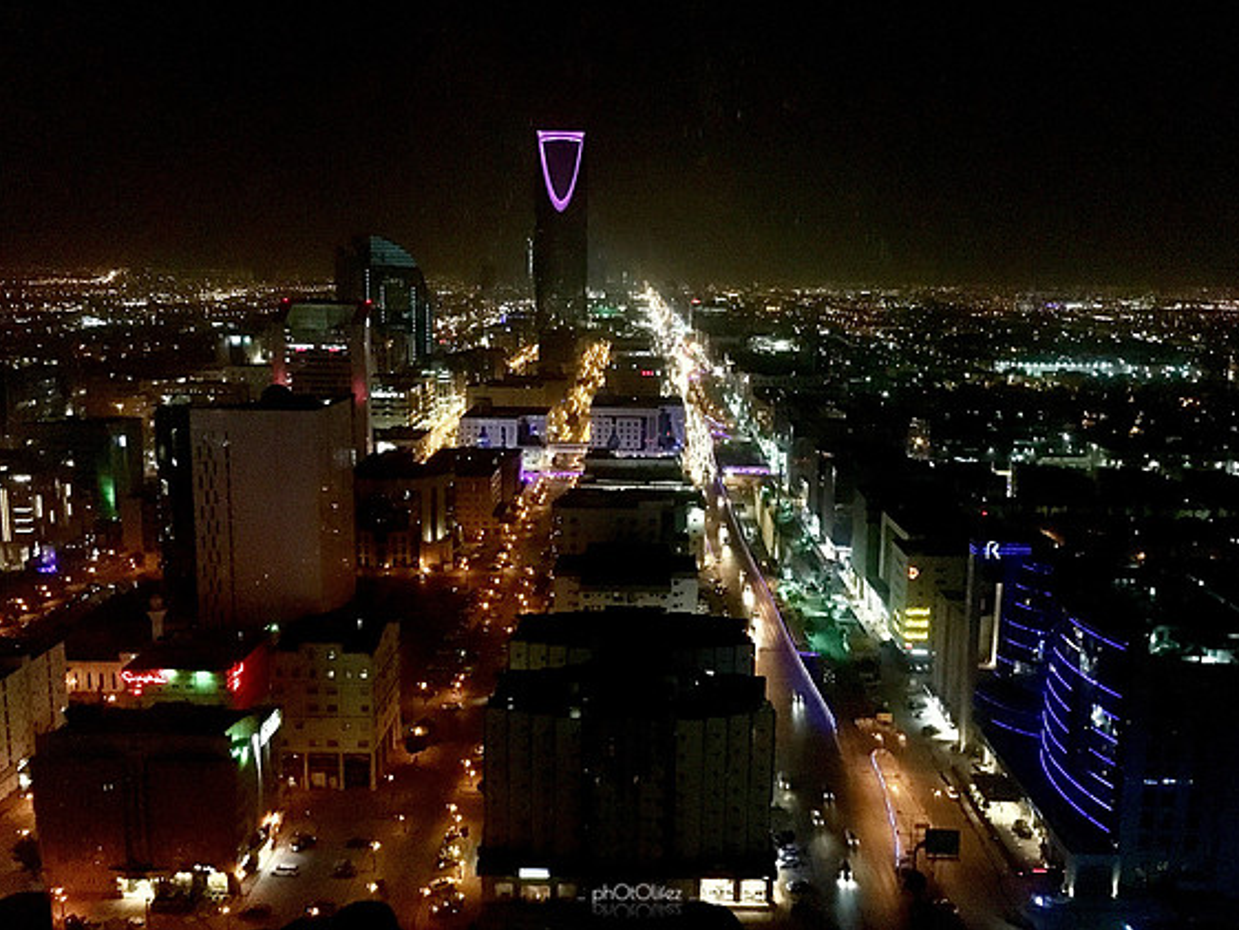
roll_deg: -0.6
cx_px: 638
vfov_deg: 46.8
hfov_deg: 59.9
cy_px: 456
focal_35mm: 30
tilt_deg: -8.8
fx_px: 1074
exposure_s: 1/15
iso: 2000
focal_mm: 4.15
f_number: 2.2
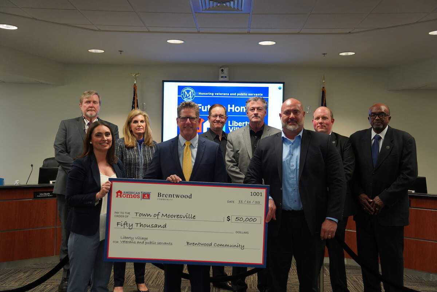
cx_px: 218
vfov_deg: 31.9
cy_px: 146
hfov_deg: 46.4
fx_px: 510
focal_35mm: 42
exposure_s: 1/160
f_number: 4
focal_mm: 42
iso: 2000
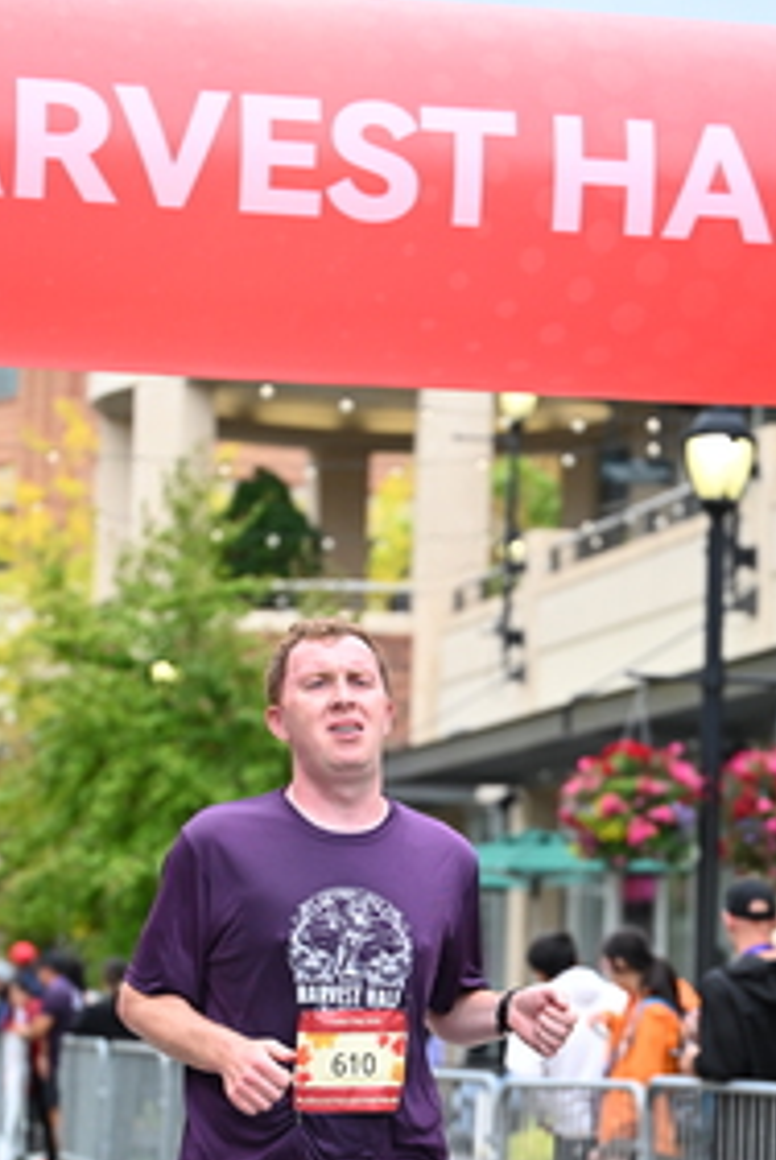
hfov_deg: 10.0
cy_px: 863
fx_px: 4418
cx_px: 452
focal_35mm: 137
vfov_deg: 14.9
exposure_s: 1/2000
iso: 800
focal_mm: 70
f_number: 2.8
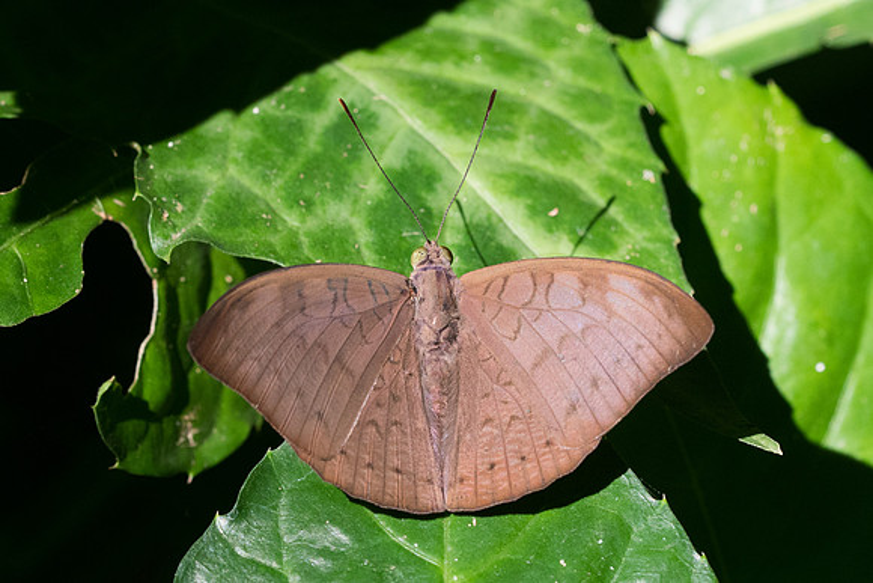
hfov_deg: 5.2
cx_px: 466
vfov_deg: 3.5
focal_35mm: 397
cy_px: 395
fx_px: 9619
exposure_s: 1/640
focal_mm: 150
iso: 1000
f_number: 9
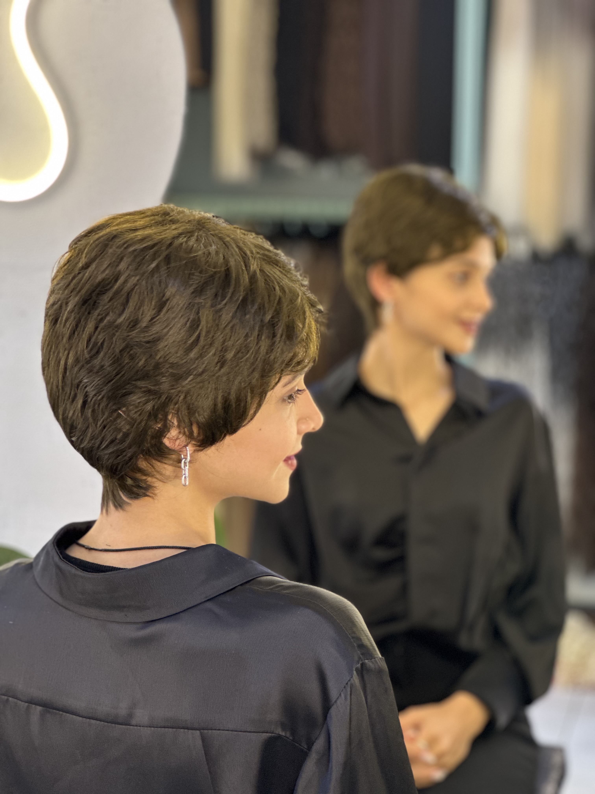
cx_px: 298
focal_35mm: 77
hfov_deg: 19.1
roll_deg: -1.0
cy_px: 397
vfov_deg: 25.3
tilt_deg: -8.5
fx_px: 1765
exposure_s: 1/33
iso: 160
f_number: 2.8
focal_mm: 9
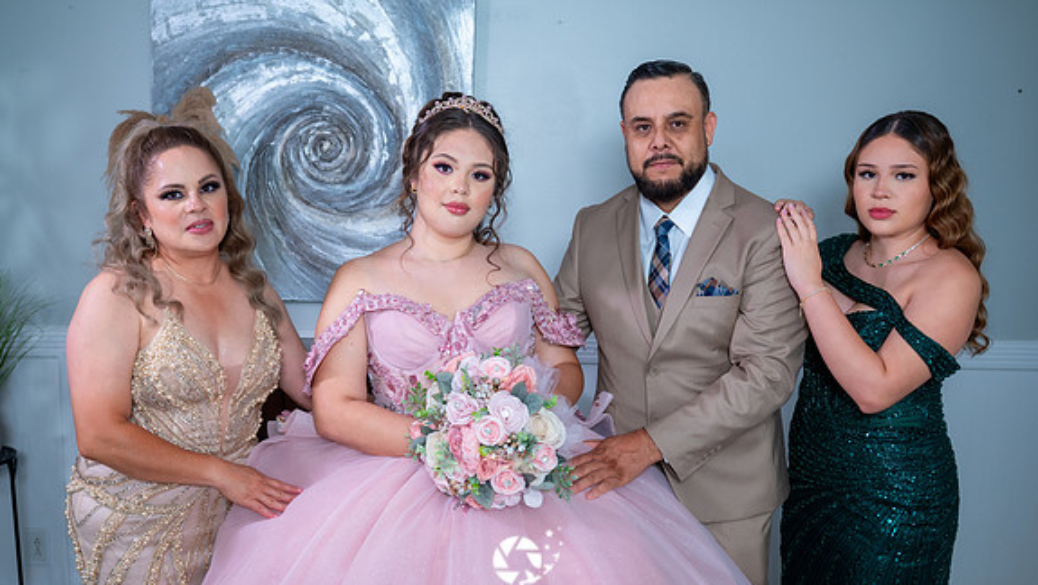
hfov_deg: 54.0
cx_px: 506
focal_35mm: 37
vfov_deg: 32.0
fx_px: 1019
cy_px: 319
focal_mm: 34
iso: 1250
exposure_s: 1/60
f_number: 4
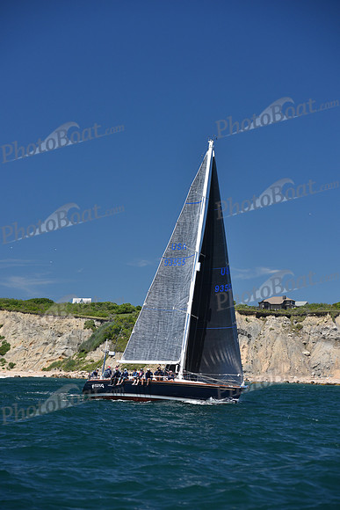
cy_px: 255
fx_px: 1416
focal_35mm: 100
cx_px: 170
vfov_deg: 20.4
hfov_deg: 13.7
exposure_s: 1/800
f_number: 5
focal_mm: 100
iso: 250
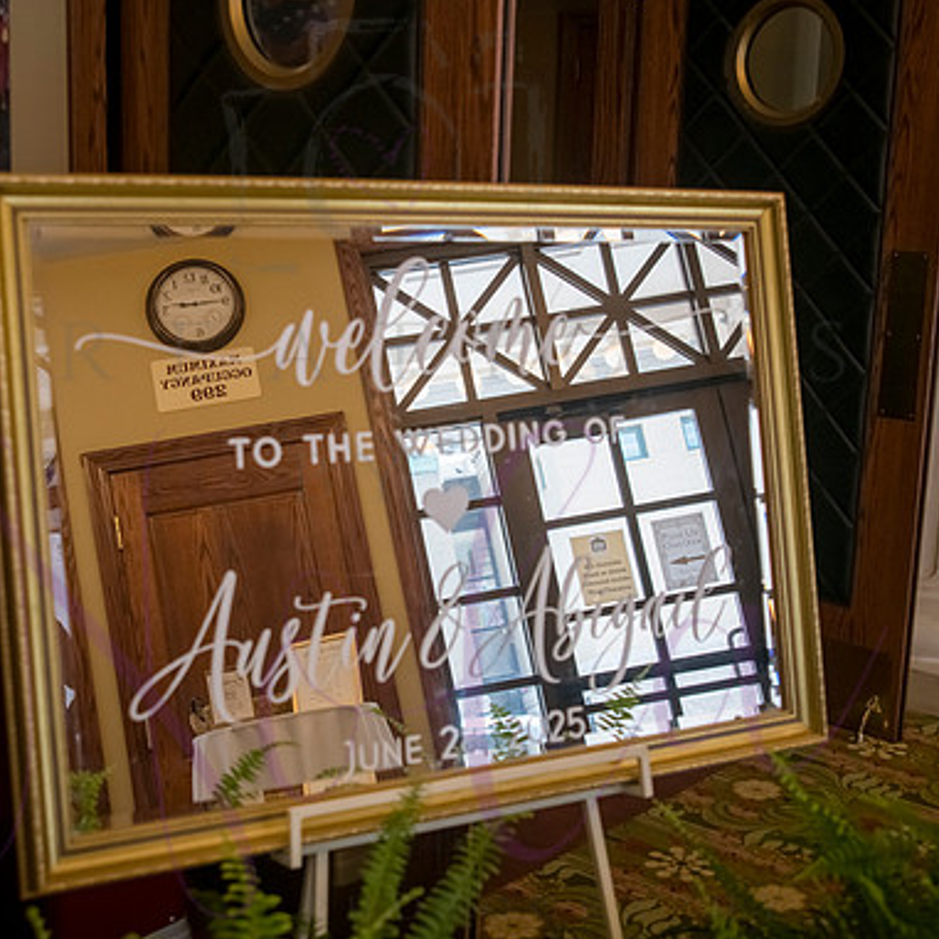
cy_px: 473
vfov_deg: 32.8
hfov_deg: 32.8
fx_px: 1596
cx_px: 415
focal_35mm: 52
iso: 800
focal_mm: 38
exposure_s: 1/250
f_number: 4.5
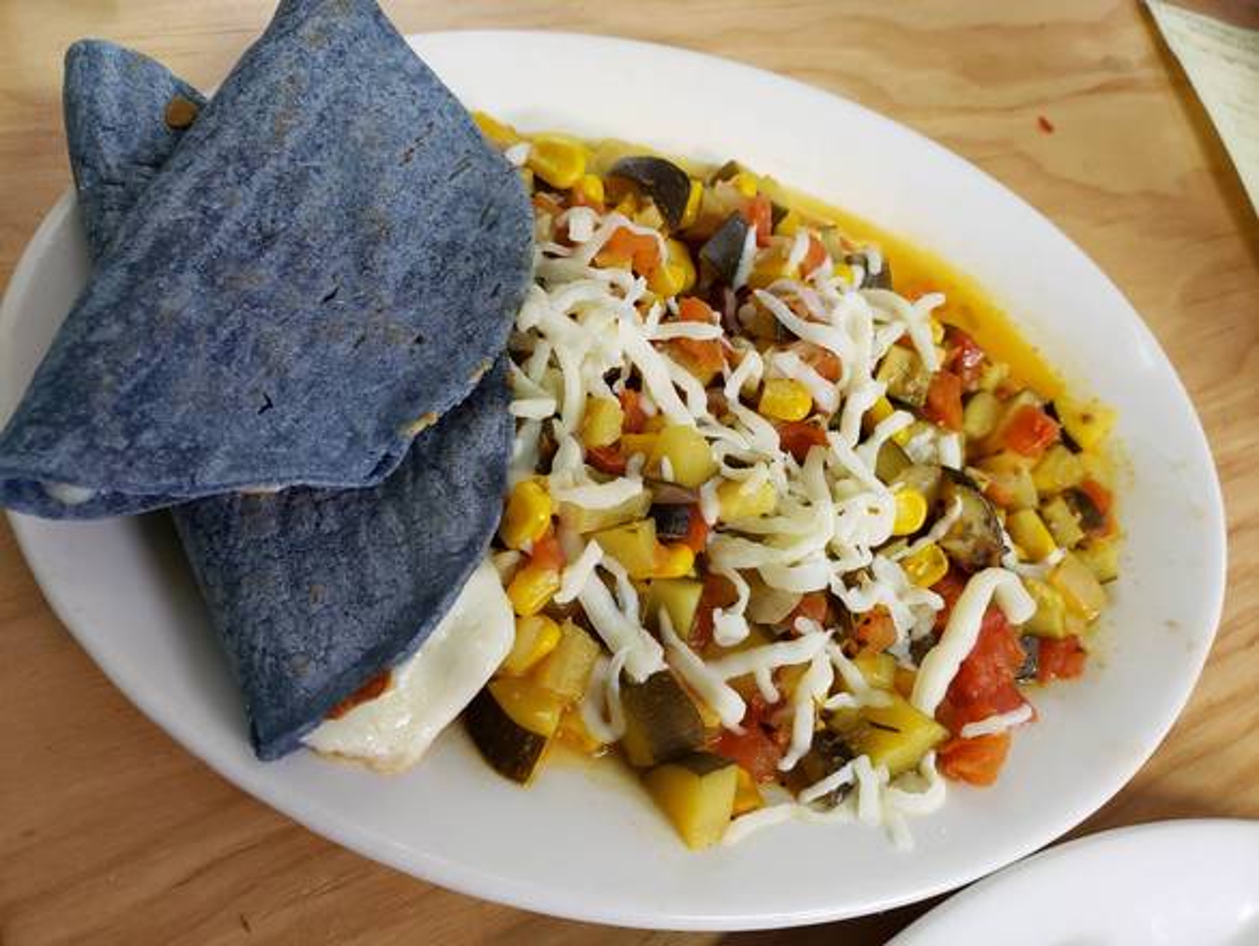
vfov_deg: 53.1
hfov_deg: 67.3
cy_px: 473
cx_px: 630
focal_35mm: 26
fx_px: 946
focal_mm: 4.3
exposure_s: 1/24
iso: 250
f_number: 2.4
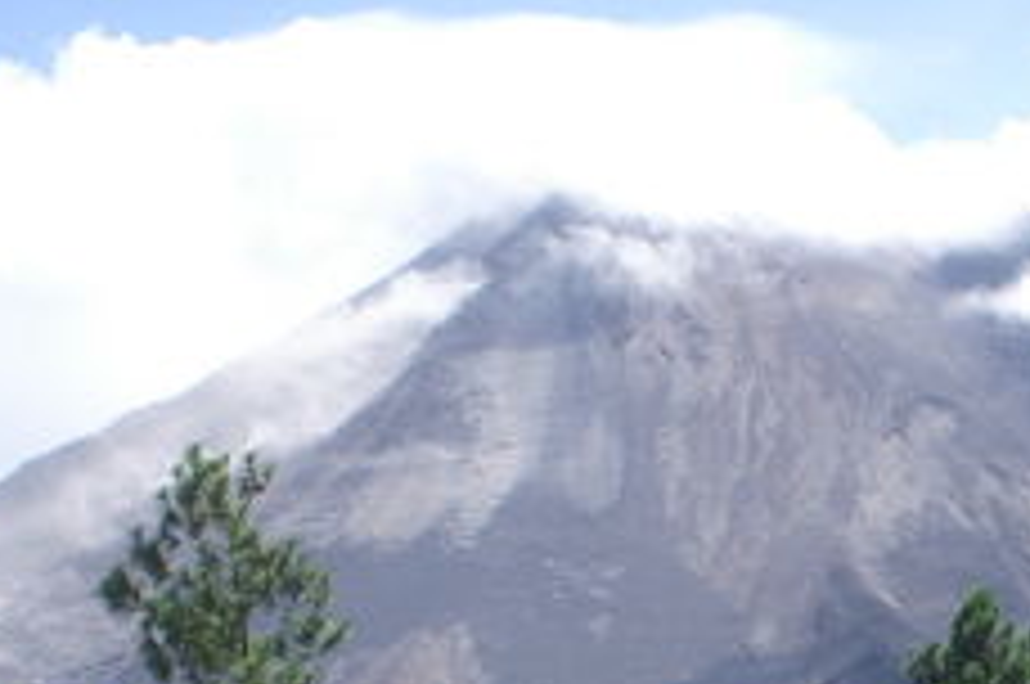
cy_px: 614
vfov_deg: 10.0
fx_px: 3886
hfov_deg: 14.9
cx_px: 947
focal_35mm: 136
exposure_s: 1/350
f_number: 8
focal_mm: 26
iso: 100
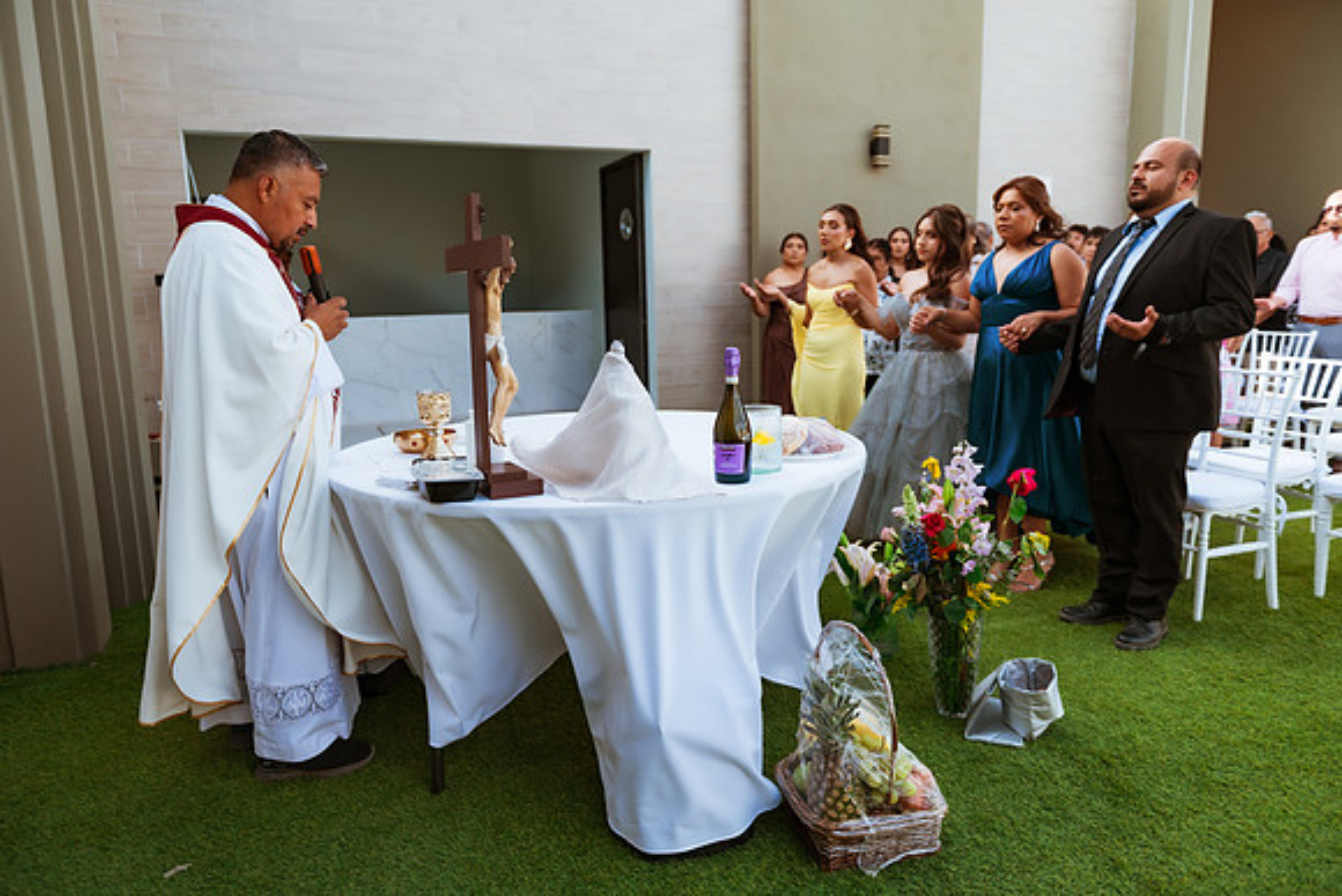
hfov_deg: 73.7
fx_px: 895
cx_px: 671
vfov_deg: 53.2
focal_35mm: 24
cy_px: 448
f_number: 2.8
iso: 100
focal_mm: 24
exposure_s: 1/800
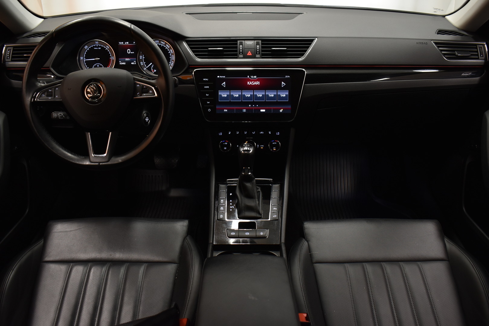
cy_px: 163
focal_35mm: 32
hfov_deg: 59.5
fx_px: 428
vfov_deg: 41.7
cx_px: 244
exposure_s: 1/30
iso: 640
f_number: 3.8
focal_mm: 21
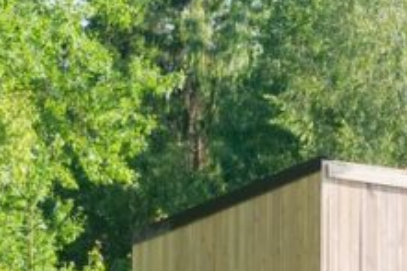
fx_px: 2621
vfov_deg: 5.9
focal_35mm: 232
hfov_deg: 8.5
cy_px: 265
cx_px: 762
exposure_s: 1/200
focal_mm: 50
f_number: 6.3
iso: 250
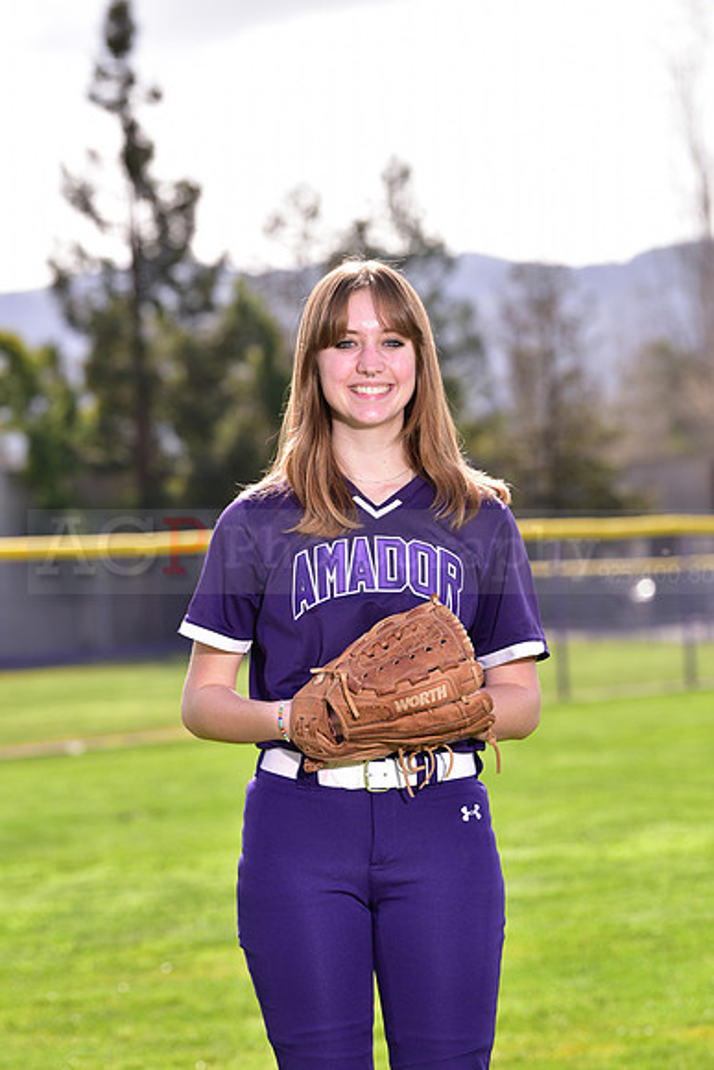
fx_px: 4162
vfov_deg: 14.7
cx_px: 357
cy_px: 535
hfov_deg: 9.8
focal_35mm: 140
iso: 100
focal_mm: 140
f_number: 5.6
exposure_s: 1/250
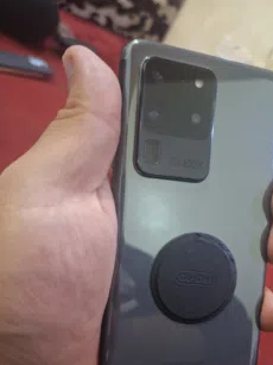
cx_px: 169
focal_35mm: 30
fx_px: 316
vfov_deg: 59.0
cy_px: 235
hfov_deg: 46.4
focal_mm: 5.54
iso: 320
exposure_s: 1/25
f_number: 1.8
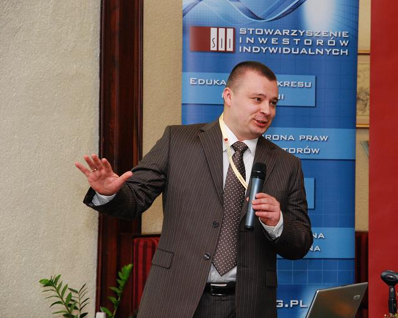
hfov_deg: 16.2
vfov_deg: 13.0
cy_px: 160
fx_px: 1401
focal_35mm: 119
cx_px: 232
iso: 640
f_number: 5
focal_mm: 70
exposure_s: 1/30
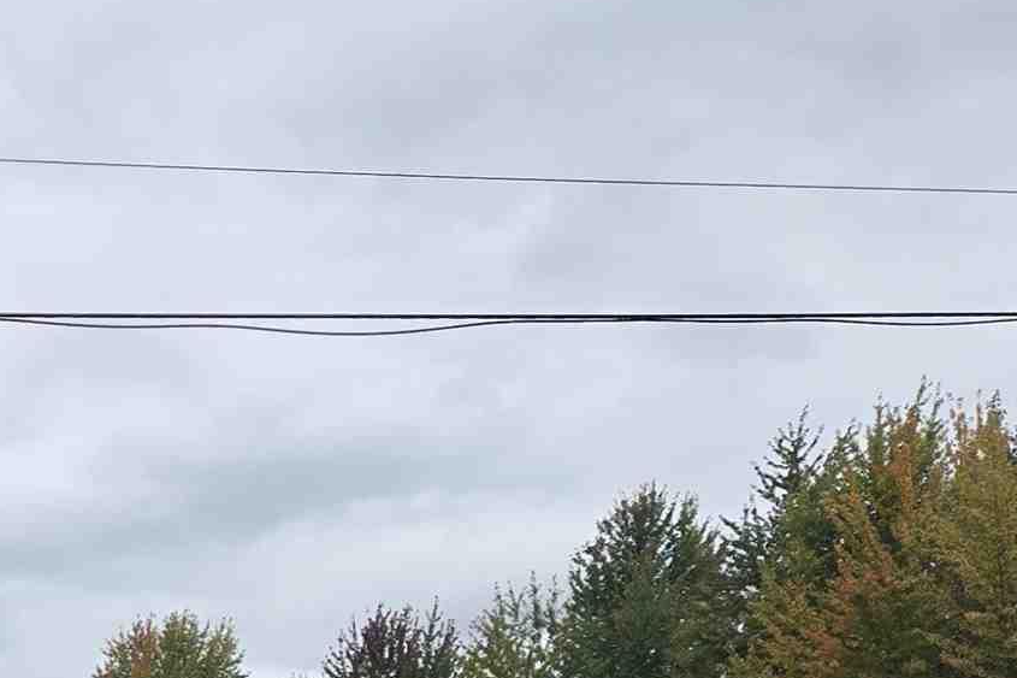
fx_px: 2457
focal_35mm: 87
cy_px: 1236
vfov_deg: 13.9
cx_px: -292
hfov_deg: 21.3
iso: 25
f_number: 1.8
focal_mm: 5.4
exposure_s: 1/681
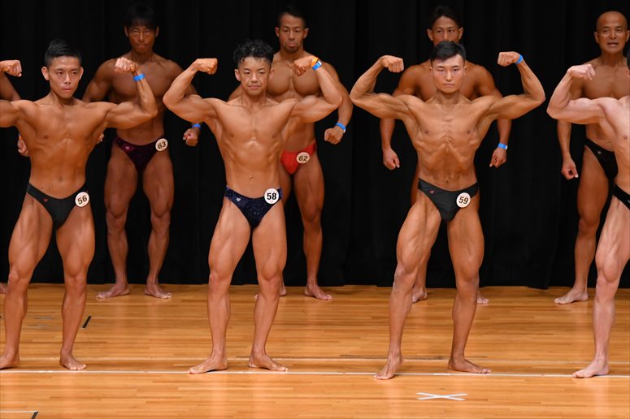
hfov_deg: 7.6
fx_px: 4723
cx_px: 315
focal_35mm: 270
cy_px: 210
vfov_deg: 5.1
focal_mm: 180
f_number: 5.6
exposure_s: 1/400
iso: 3200
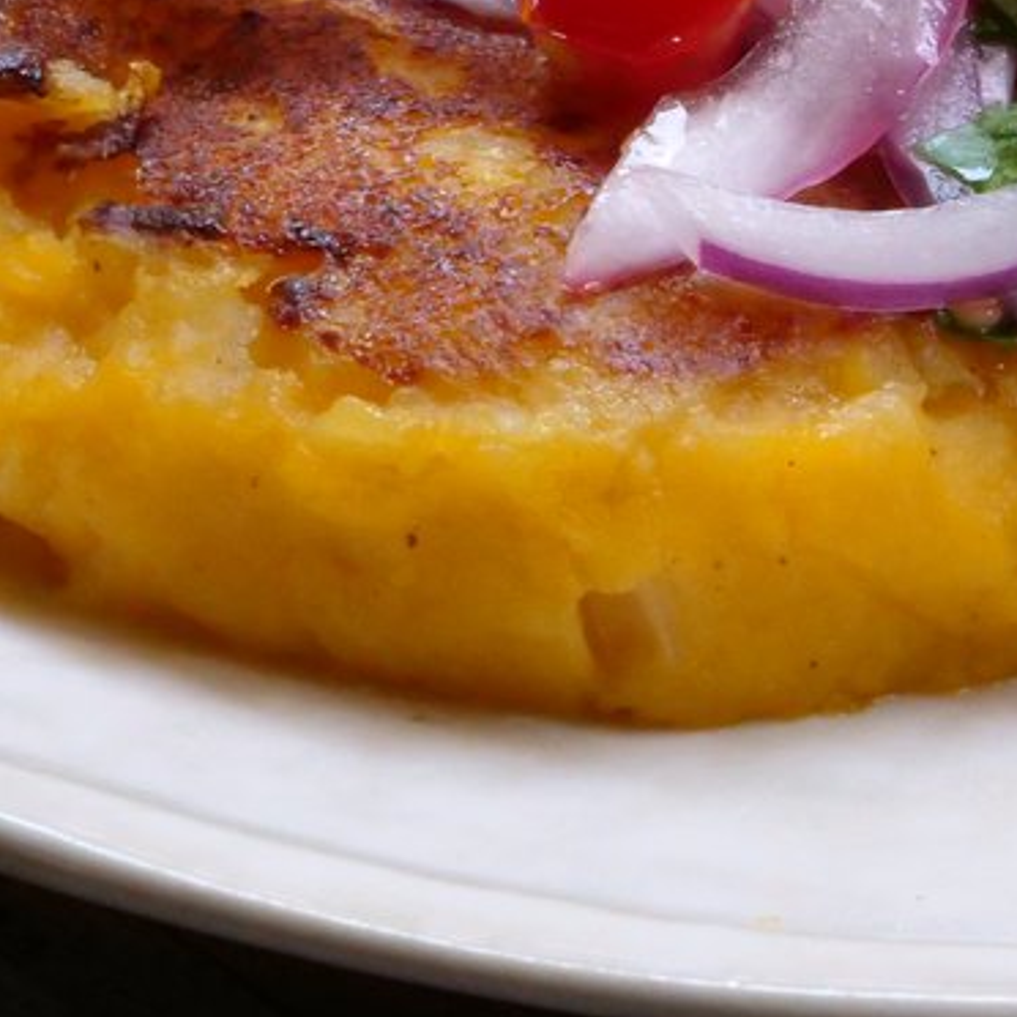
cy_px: -46
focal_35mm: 177
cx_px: 1156
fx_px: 5883
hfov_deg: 9.8
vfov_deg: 9.8
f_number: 16
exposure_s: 1/50
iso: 3200
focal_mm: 31
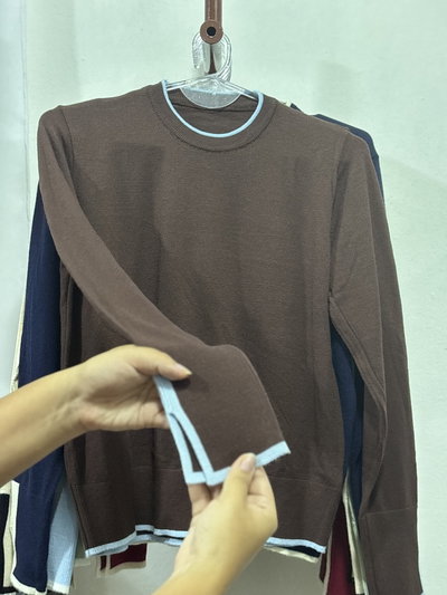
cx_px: 224
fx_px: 895
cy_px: 298
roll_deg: -1.7
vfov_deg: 36.8
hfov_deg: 28.0
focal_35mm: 52
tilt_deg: +1.1
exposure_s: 1/25
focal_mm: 5.96
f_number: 1.6
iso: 320
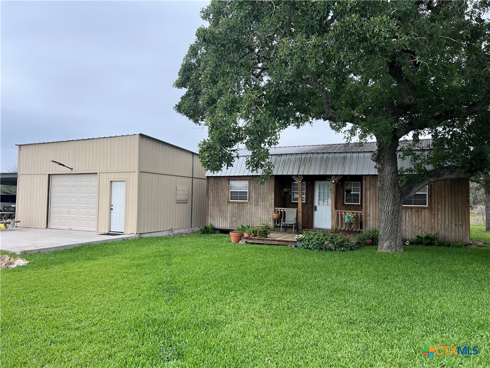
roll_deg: -0.9
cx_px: 245
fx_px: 368
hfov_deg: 67.3
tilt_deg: +2.9
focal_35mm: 26
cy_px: 184
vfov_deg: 53.1
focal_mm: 5.7
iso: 50
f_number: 1.5
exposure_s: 1/666
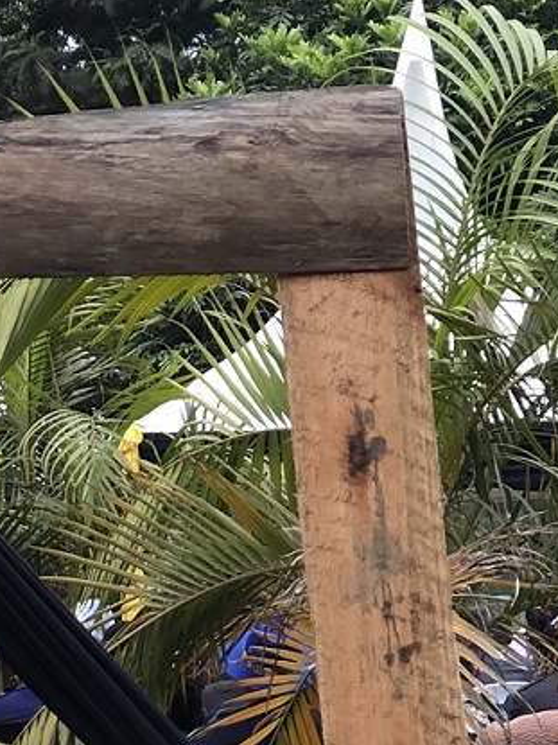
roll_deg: +0.5
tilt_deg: -0.1
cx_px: -273
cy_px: 931
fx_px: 4580
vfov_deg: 9.2
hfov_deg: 6.9
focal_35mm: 213
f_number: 2.8
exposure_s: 1/40
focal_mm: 6.6
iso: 20
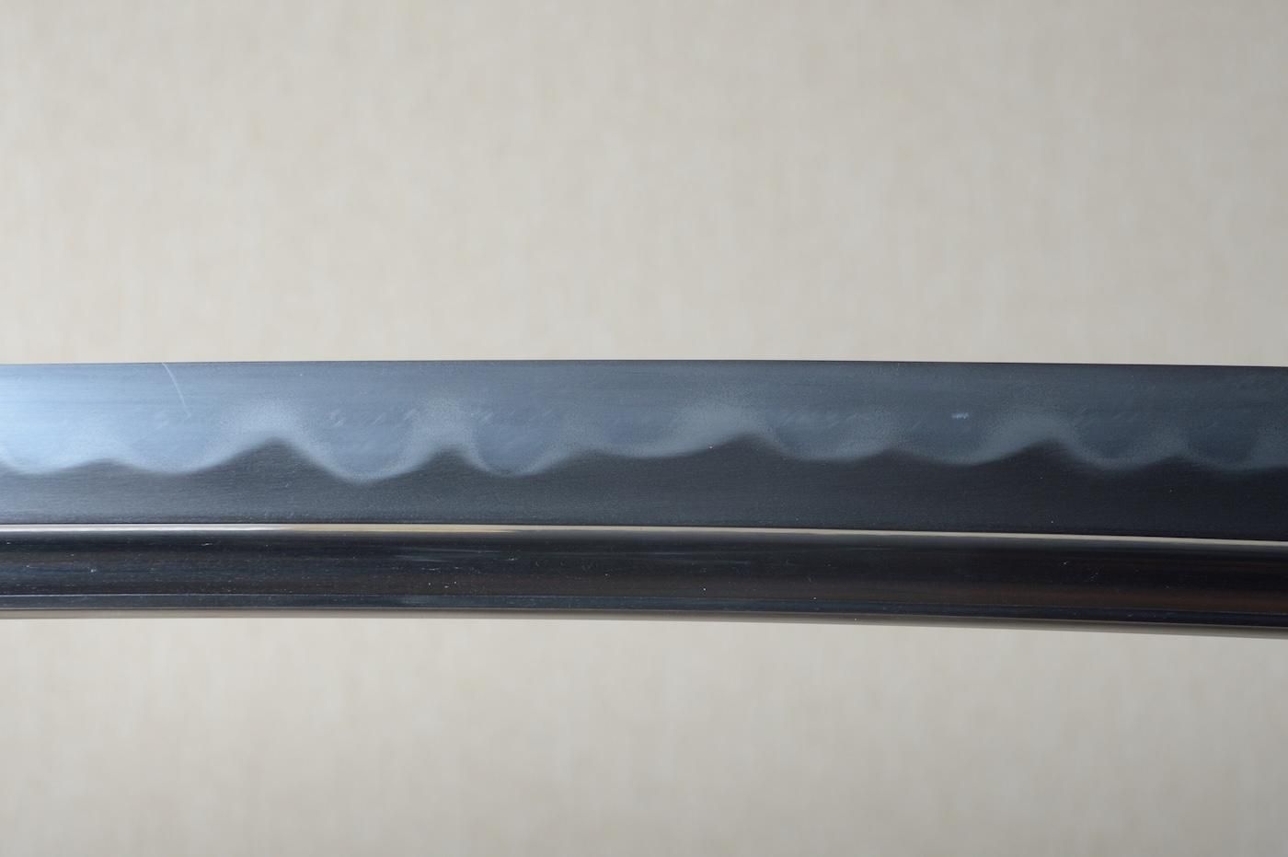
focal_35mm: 105
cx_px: 644
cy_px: 428
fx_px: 3753
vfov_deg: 13.0
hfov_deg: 19.5
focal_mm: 70
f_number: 11
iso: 400
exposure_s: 1/1.6
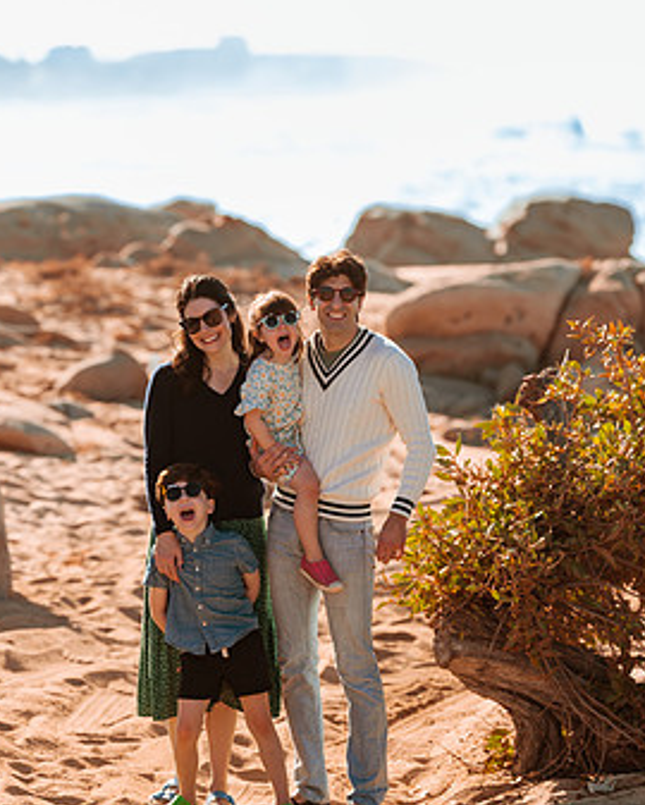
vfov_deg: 11.4
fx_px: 4029
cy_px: 466
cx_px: 325
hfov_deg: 9.2
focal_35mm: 169
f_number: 3.2
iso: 50
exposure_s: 1/800
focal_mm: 135
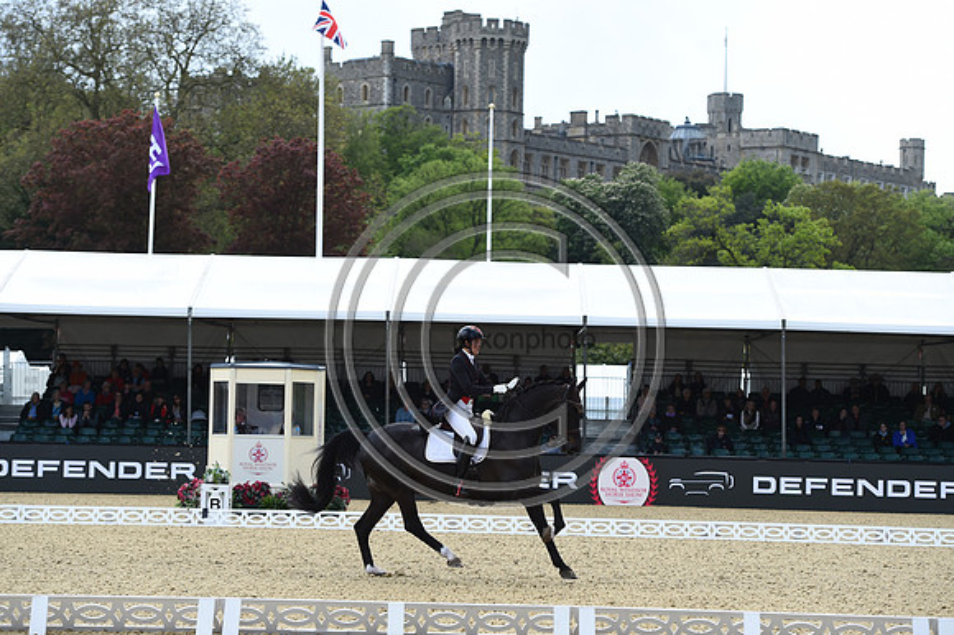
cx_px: 477
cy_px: 318
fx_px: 2701
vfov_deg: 13.4
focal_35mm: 102
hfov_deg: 20.0
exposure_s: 1/1250
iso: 360
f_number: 4.5
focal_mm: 102
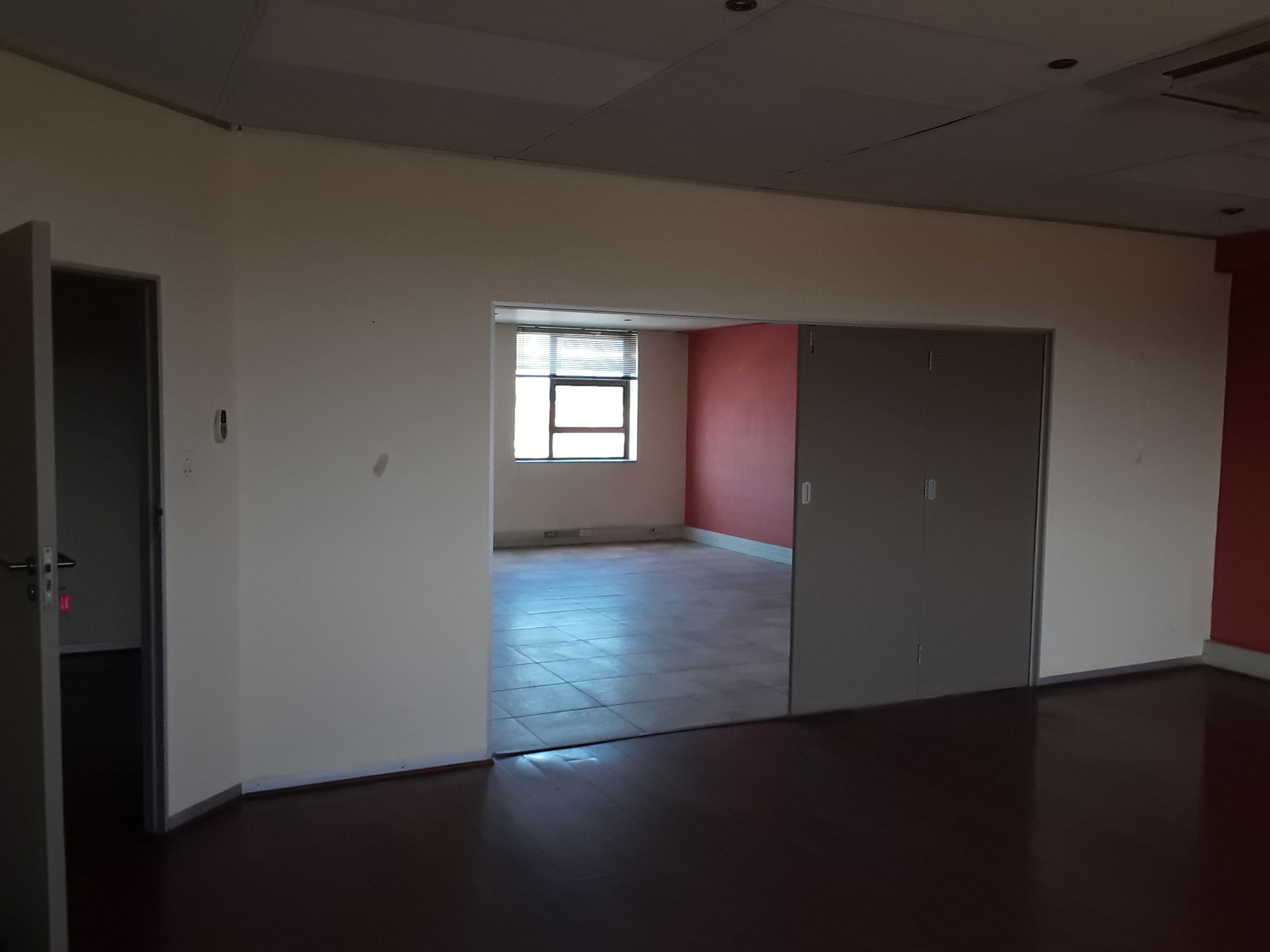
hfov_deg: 60.0
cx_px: 635
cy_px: 476
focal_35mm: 30
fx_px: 1101
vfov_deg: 46.8
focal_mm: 2.2
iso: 50
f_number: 1.9
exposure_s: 1/100
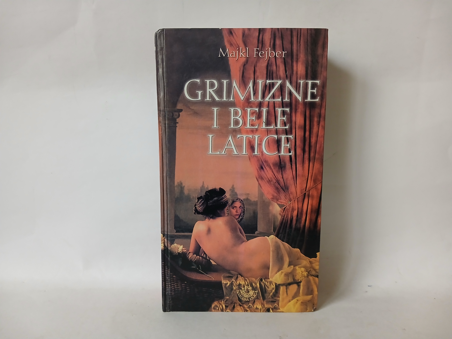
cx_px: 226
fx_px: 353
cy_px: 170
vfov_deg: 51.4
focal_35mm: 27
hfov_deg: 65.3
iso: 250
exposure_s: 1/33.3
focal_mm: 3.98
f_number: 1.8
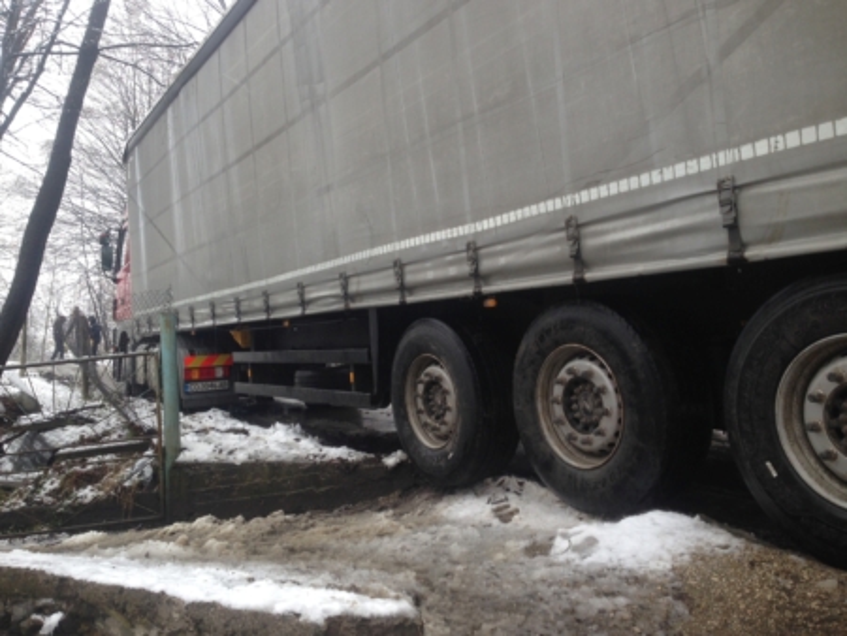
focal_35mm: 33
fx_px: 808
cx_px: 424
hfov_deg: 55.3
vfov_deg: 43.0
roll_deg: -1.0
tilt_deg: +9.7
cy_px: 318
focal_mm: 4.12
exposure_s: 1/141
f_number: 2.4
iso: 50
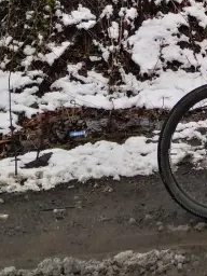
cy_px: -77
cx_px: 213
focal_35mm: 76
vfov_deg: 23.0
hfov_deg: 18.8
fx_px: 606
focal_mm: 3.59
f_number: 1.8
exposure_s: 1/760
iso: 100
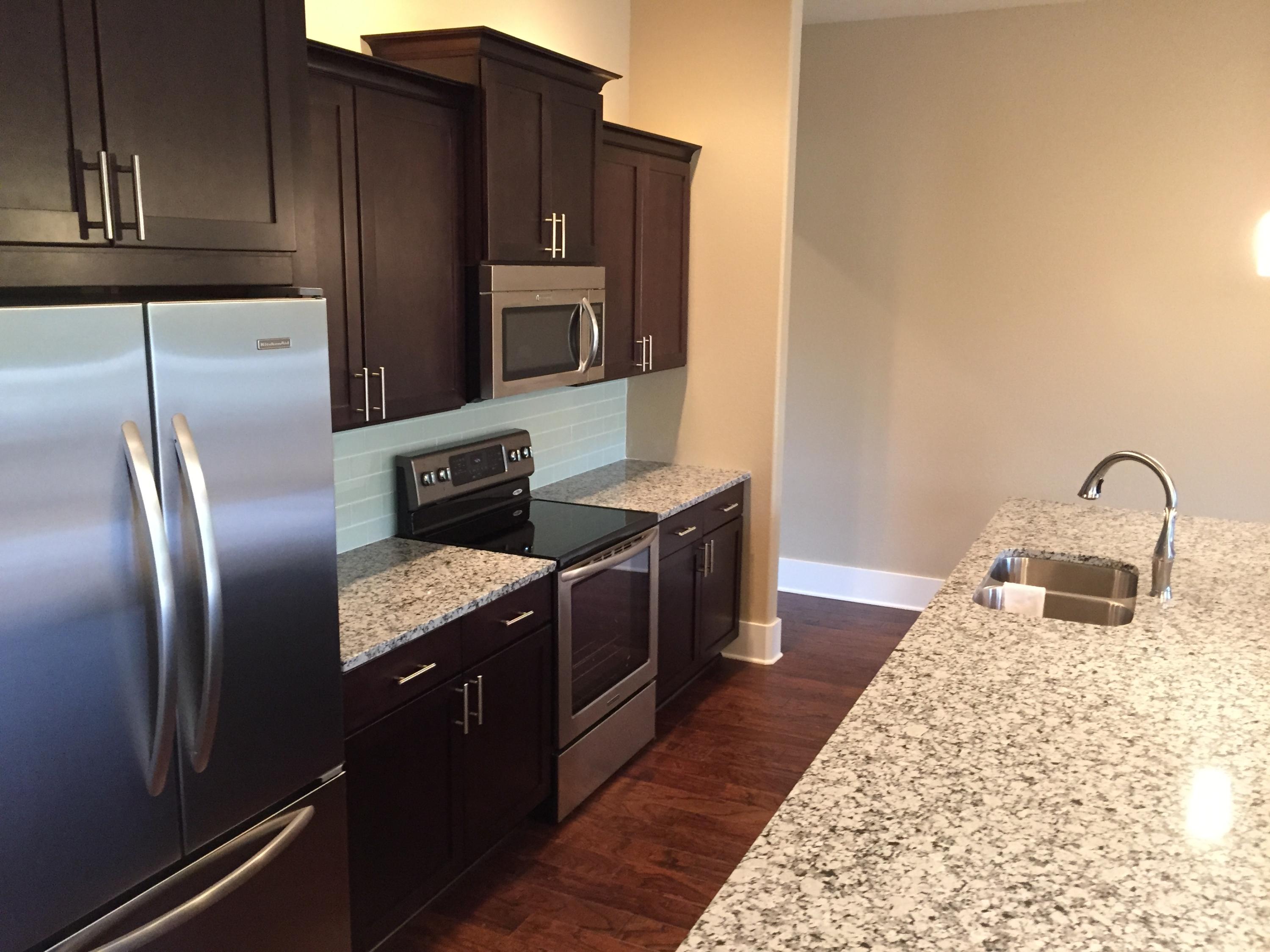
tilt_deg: -11.7
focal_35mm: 29
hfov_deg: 61.7
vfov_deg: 48.2
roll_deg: -1.1
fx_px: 1064
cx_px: 635
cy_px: 476
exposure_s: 1/24
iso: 250
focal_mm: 4.15
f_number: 2.2
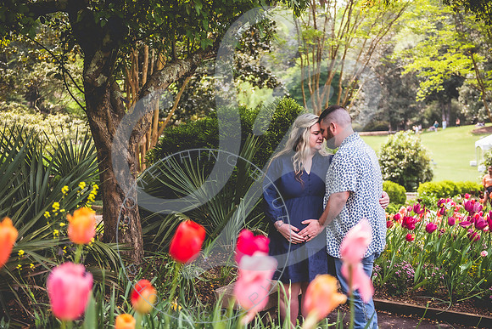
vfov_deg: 24.2
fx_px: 765
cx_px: 246
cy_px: 164
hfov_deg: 35.6
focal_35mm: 56
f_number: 2.8
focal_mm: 56
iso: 50
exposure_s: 1/500
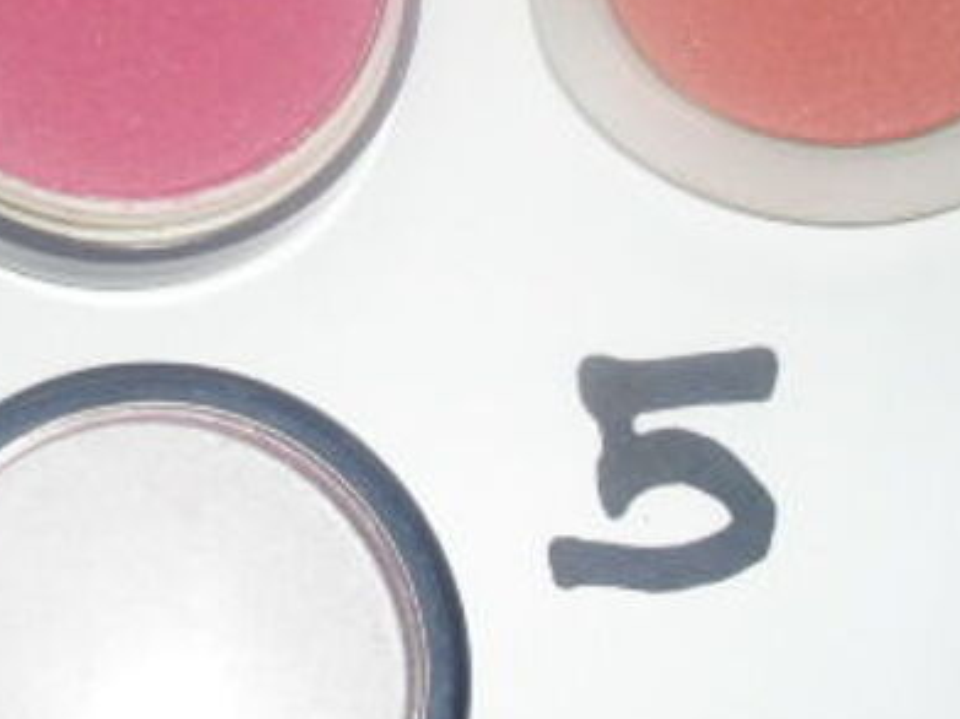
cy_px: 76
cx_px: -27
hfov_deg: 20.5
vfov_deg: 15.9
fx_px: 2551
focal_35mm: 92
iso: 100
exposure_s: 1/100
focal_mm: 6.3
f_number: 3.1
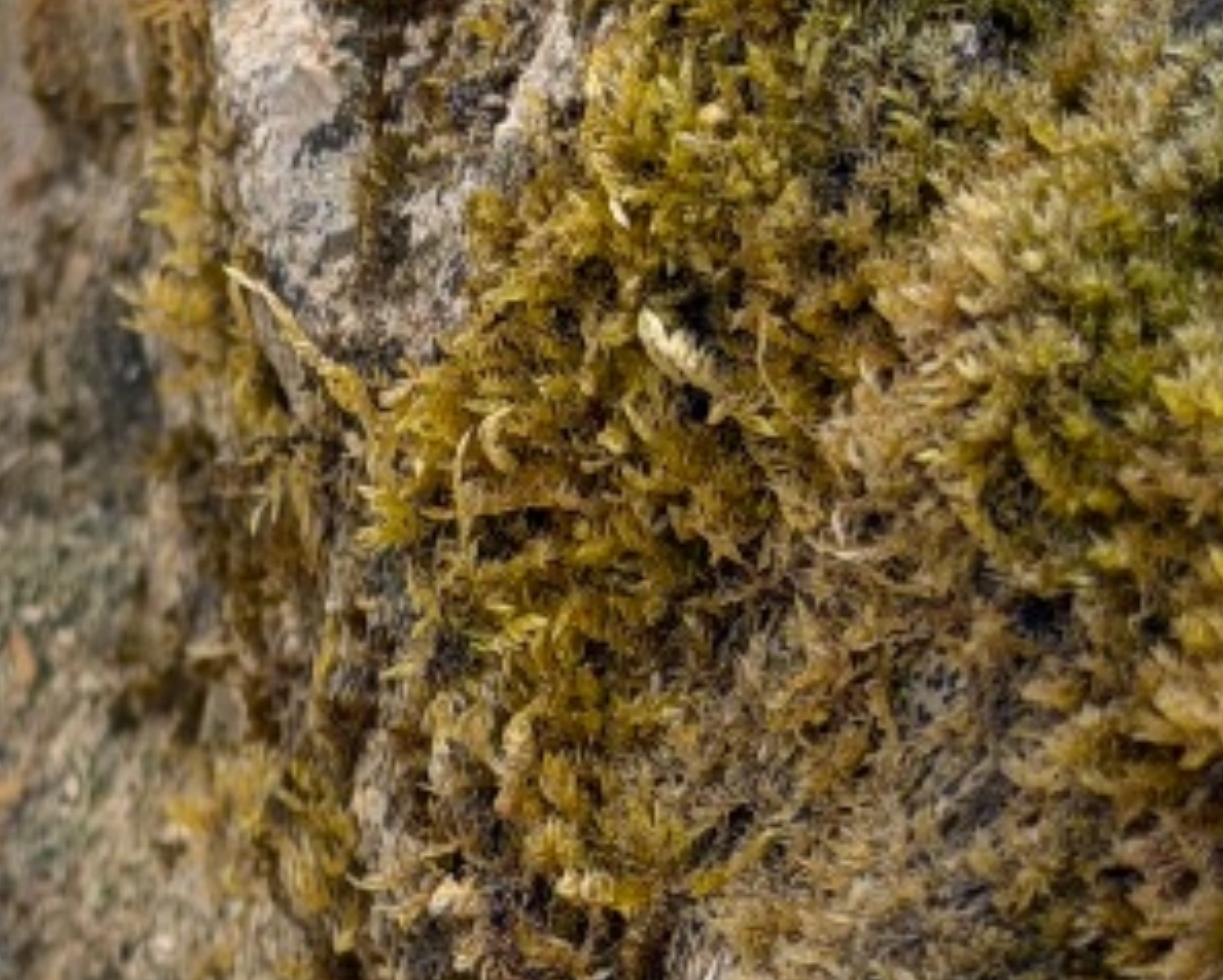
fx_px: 6846
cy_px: -29
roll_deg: -28.1
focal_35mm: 189
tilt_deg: -31.1
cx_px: 387
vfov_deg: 8.1
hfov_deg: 10.2
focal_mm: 6.76
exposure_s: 1/726
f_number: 1.78
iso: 80
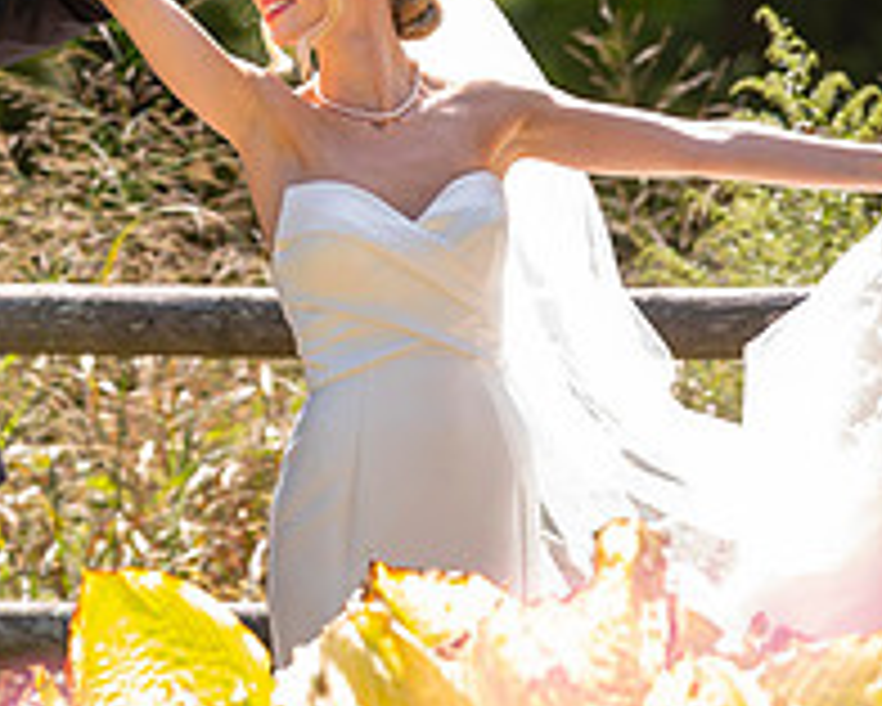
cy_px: 116
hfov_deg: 3.3
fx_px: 15200
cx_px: 225
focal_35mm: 582
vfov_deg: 2.7
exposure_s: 1/200
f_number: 4
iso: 50
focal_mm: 175
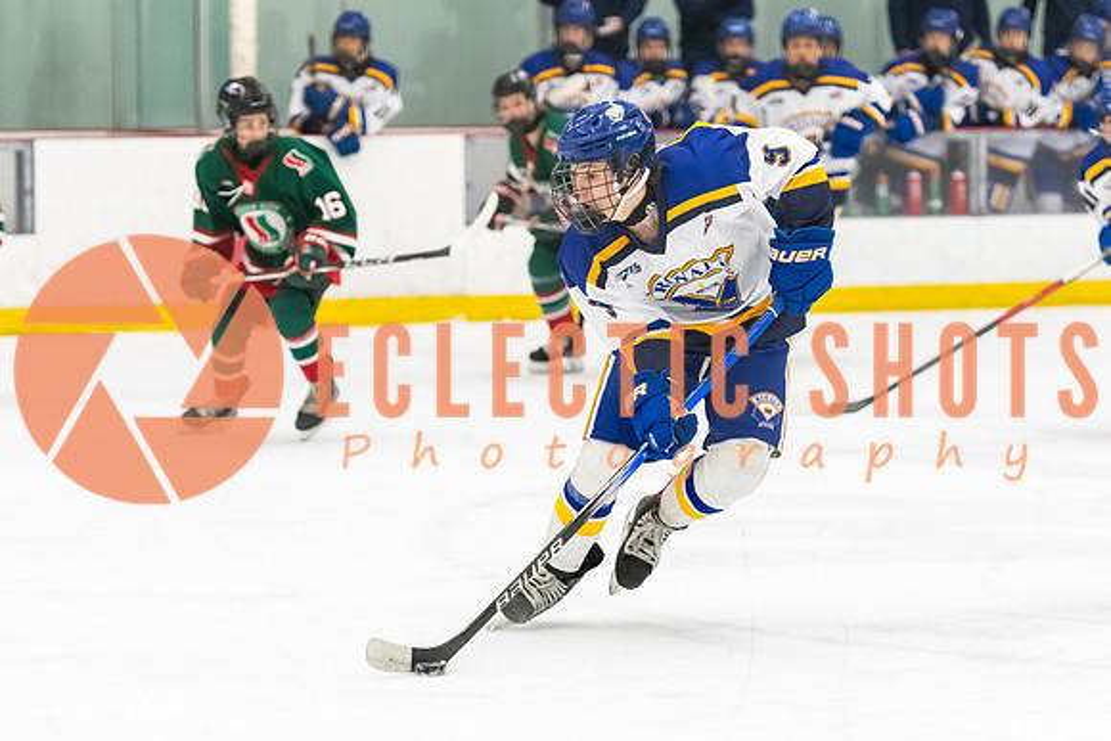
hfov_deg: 11.9
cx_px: 611
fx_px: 5332
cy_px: 507
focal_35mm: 173
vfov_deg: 7.9
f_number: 2.8
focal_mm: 112
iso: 4000
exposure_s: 1/800
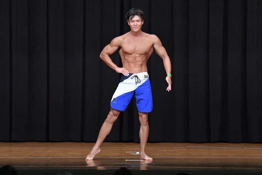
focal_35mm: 225
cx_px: 131
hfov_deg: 9.2
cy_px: 88
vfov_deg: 6.1
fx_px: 1637
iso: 8000
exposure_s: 1/400
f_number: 5.6
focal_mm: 150
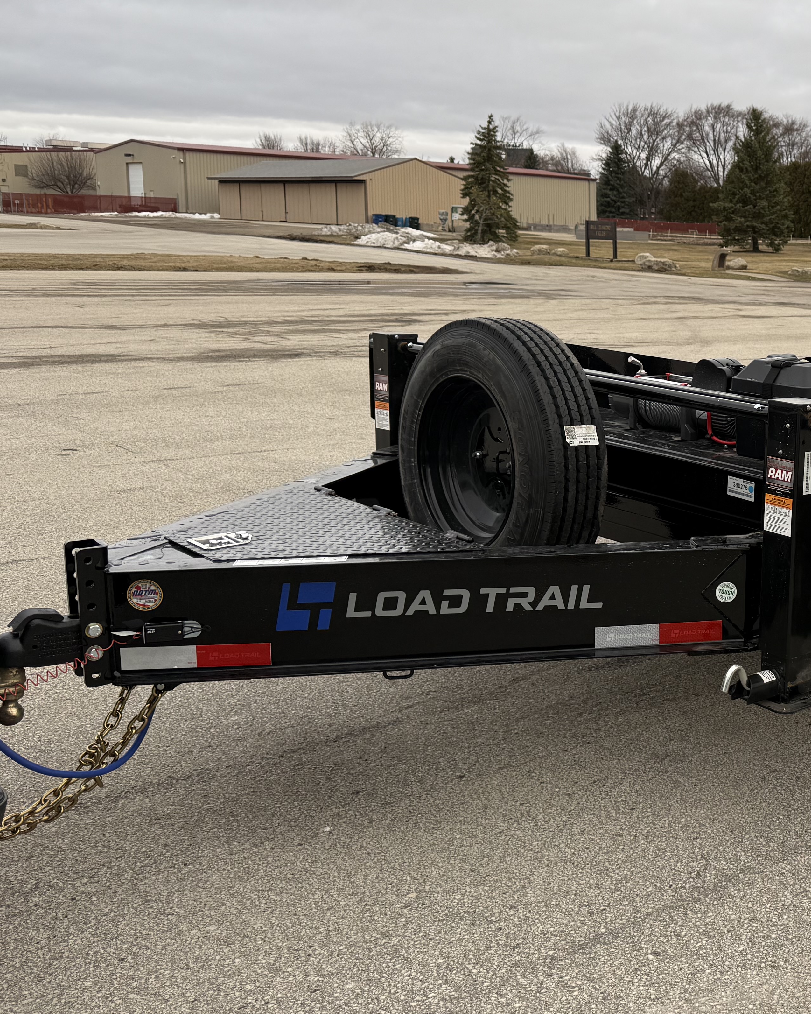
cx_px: 857
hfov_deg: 32.1
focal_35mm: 42
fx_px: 1260
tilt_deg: -10.2
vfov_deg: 43.8
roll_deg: -2.8
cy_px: 481
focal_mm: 6.76
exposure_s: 1/459
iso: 80
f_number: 1.78
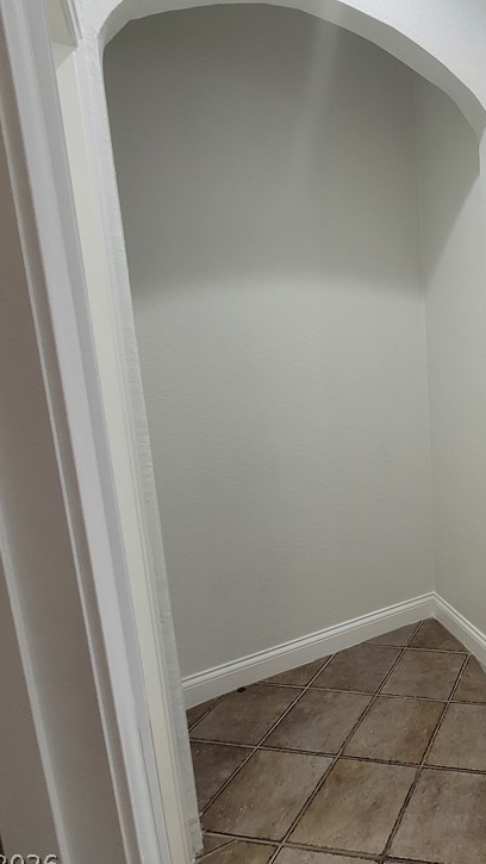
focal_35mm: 20
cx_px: 538
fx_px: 458
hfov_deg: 43.1
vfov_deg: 86.6
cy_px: 427
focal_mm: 2.2
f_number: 2.2
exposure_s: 1/60
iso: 200
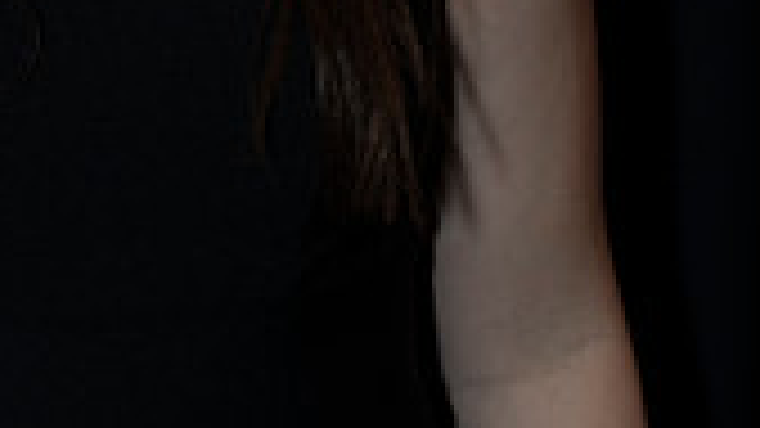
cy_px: -527
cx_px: 112
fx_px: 4211
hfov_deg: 10.3
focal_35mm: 209
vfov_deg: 5.6
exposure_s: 1/400
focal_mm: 50
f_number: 2.8
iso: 250
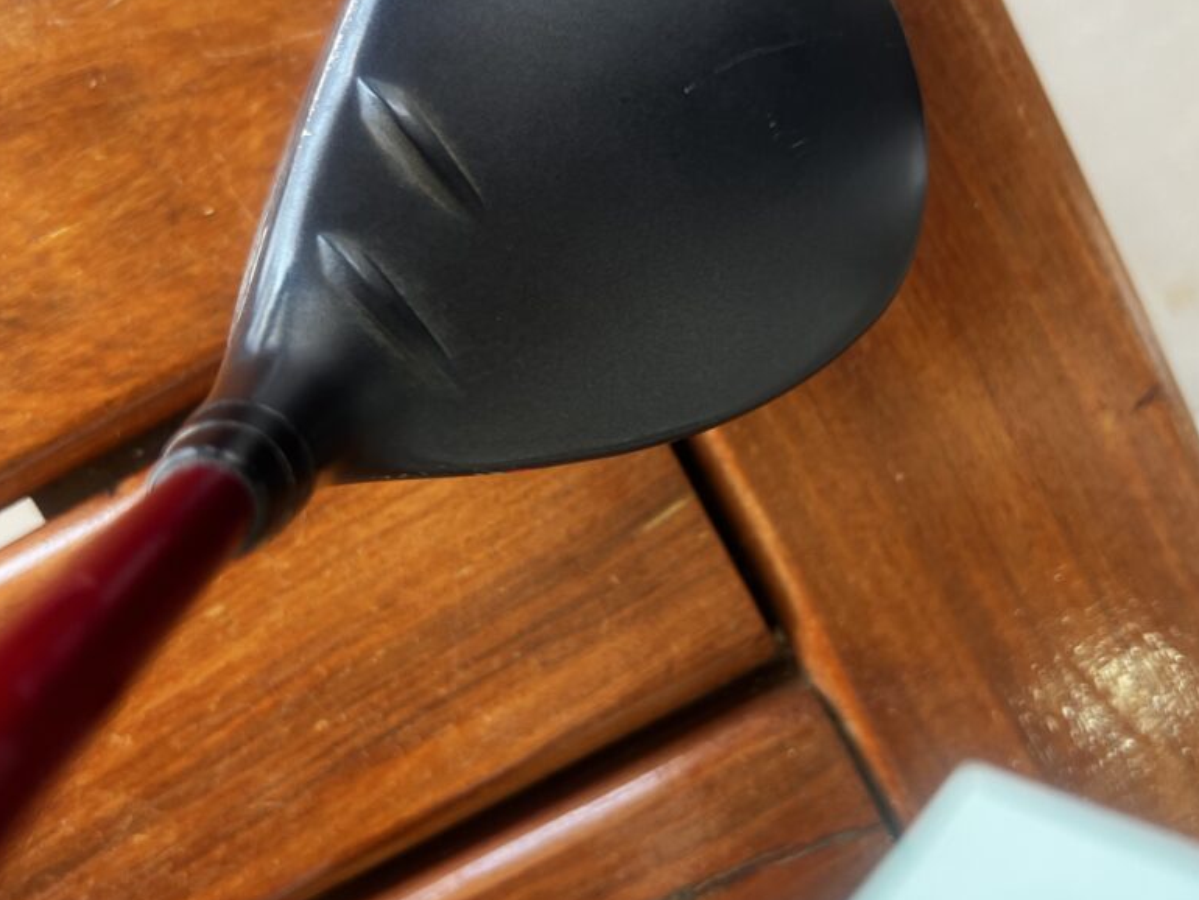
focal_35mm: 27
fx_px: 935
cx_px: 606
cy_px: 453
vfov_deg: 51.4
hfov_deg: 65.3
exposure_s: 1/121
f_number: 1.5
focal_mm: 5.7
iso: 64
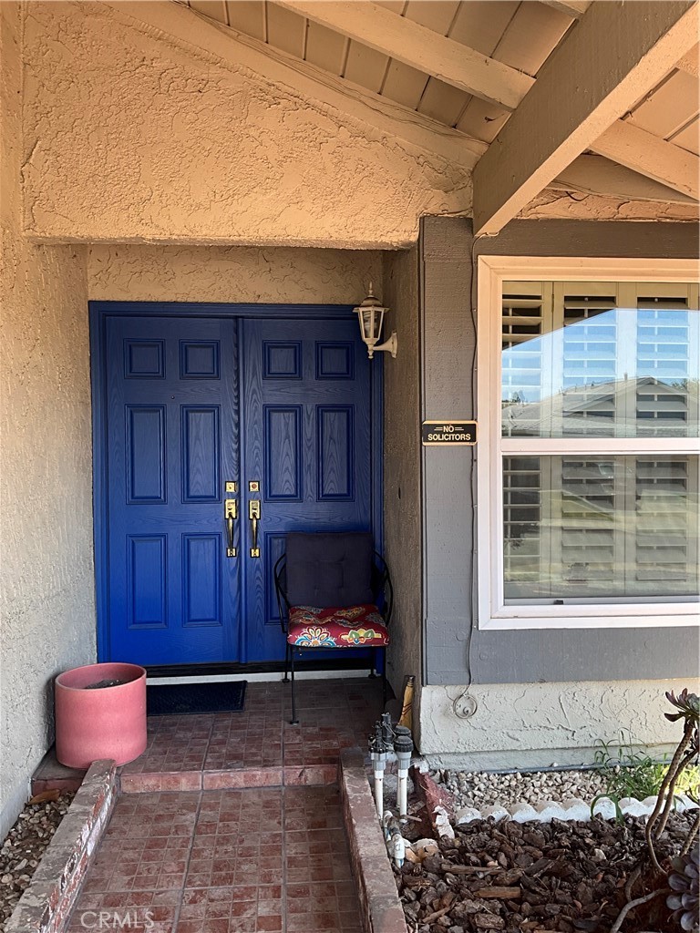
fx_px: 782
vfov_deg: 61.7
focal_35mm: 29
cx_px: 350
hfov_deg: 48.2
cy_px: 466
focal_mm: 3
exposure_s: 1/122
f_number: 1.8
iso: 25
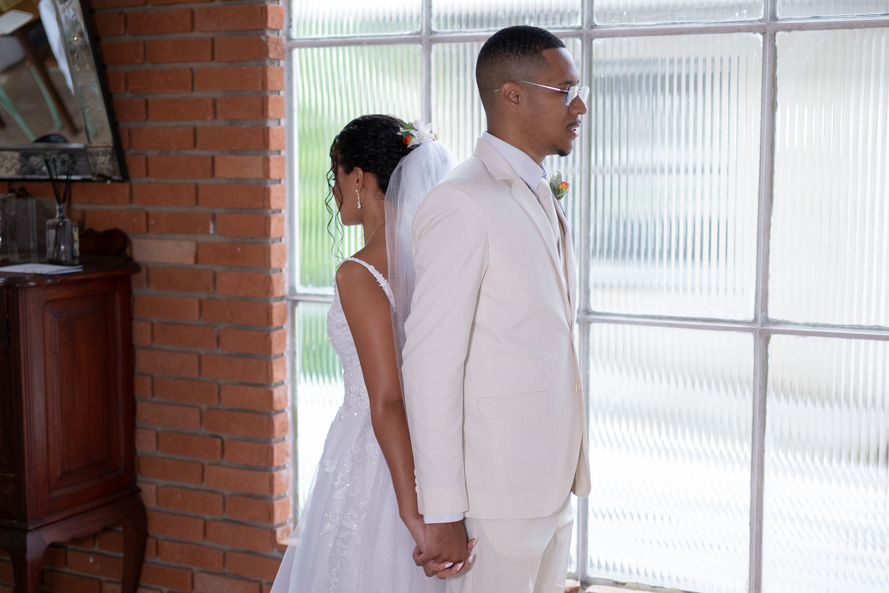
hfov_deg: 36.5
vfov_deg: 24.8
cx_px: 432
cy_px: 296
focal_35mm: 55
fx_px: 1348
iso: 640
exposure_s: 1/1250
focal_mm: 35
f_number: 1.4
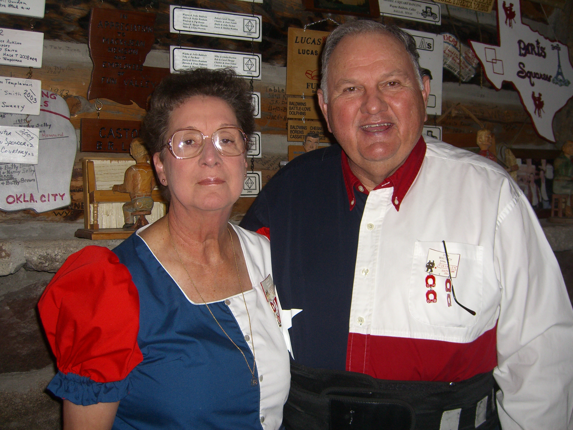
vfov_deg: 37.7
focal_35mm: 38
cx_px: 286
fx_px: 629
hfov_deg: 49.0
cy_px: 215
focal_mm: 7.9
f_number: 2.8
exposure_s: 1/60
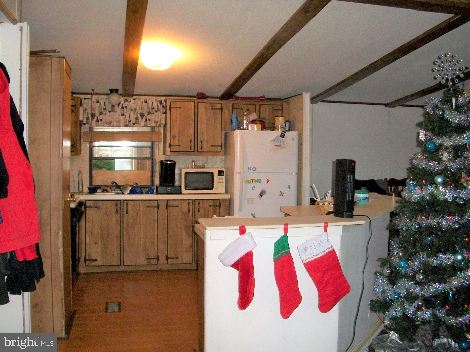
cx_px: 235
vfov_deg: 40.7
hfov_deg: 52.6
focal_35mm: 35
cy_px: 176
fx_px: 475
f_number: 3.1
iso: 320
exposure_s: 1/30
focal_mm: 6.3
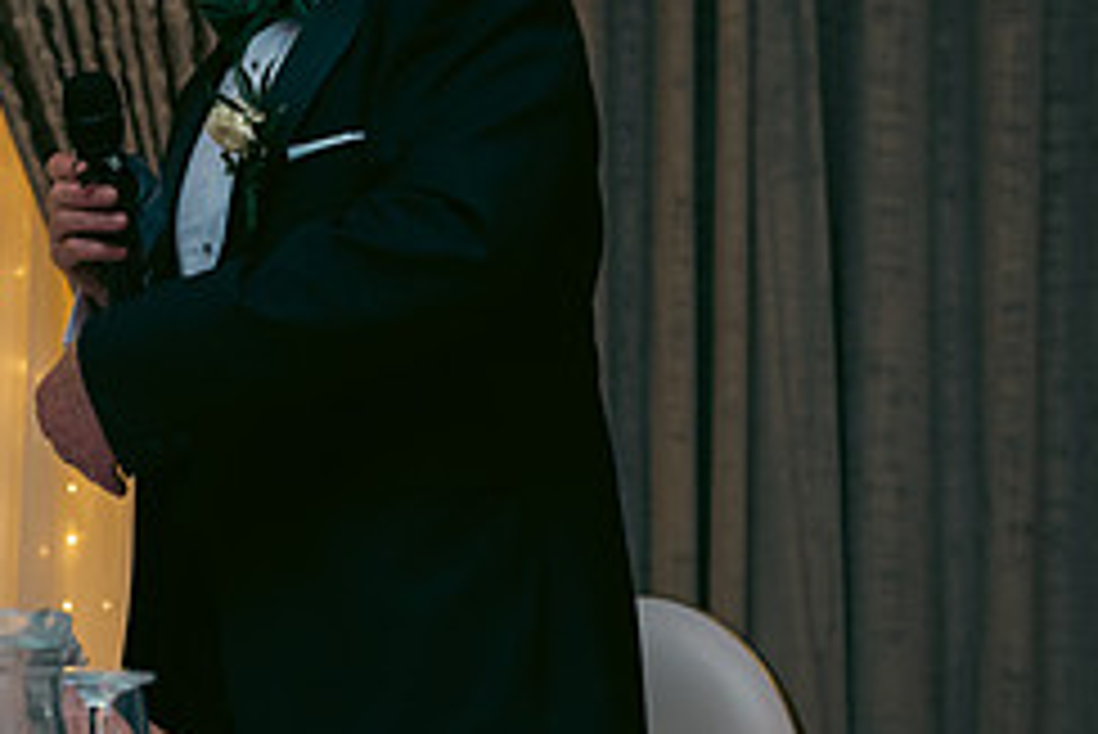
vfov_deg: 14.4
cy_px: 277
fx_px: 2899
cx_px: 27
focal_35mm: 95
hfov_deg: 20.8
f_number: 3.5
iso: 800
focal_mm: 40
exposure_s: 1/160
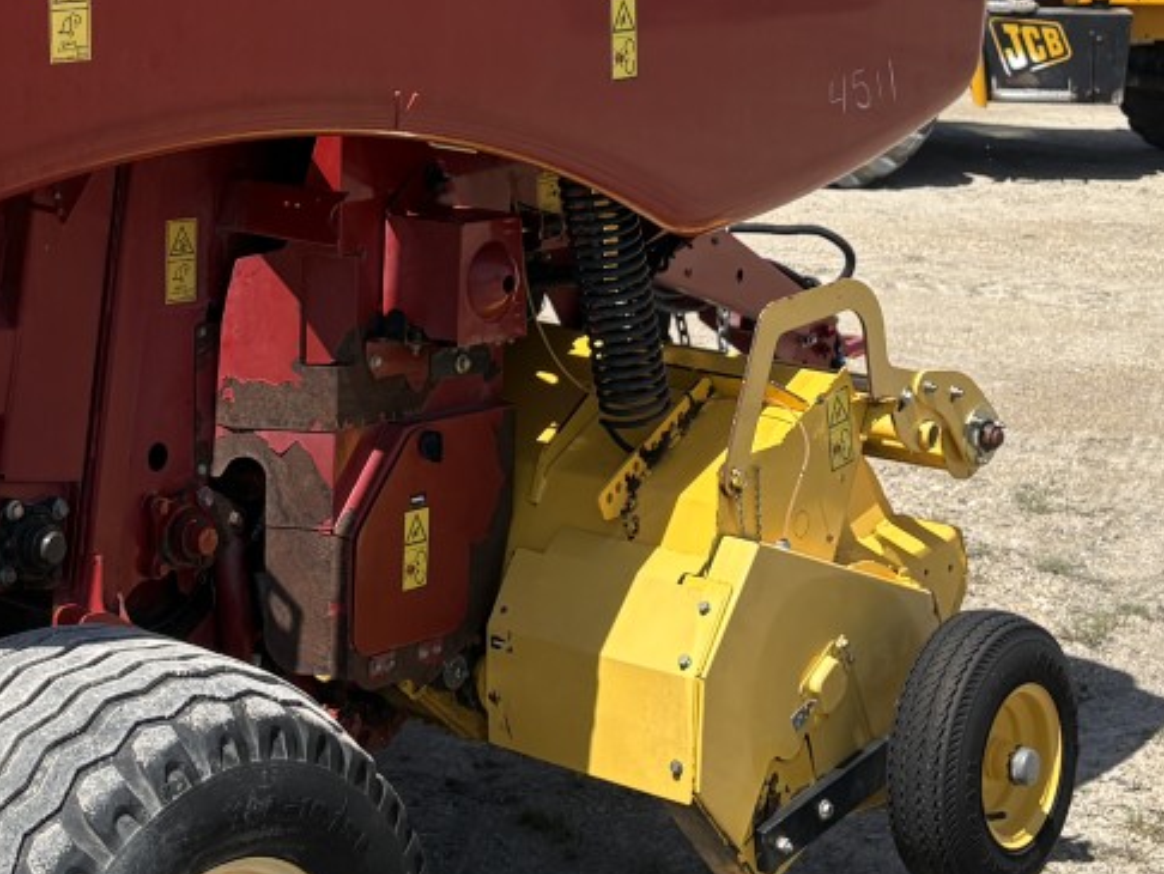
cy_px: -57
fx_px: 2590
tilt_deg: -4.7
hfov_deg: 24.3
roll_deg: +3.2
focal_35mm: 77
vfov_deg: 18.5
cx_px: 24
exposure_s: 1/2639
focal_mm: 5.96
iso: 50
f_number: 1.6
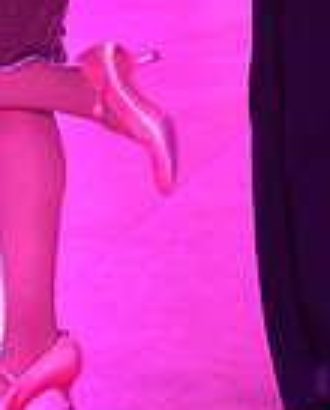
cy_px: -171
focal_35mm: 242
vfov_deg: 7.8
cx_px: 194
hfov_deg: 6.4
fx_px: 2948
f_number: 6.3
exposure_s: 1/250
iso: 2500
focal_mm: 61
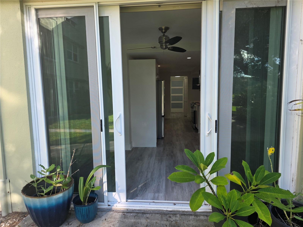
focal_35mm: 23
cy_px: 114
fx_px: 201
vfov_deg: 58.9
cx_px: 152
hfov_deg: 73.9
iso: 40
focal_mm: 6.3
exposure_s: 1/359
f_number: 1.7
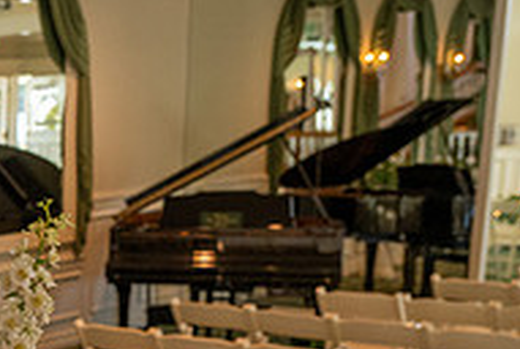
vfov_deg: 14.6
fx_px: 1316
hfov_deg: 19.6
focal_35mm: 91
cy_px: 410
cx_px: -245
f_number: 4
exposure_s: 1/200
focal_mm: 30
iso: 1250
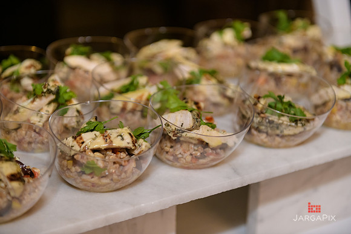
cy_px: 117
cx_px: 176
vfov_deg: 19.5
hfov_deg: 28.8
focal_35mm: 70
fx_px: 683
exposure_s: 1/125
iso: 1600
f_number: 3.2
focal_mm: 70
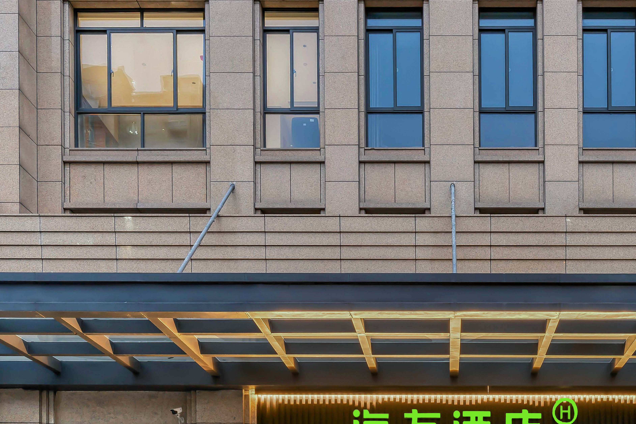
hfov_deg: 47.1
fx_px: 707
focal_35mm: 40
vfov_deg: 31.7
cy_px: 390
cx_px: 457
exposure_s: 1/10
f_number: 11
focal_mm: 19
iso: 320
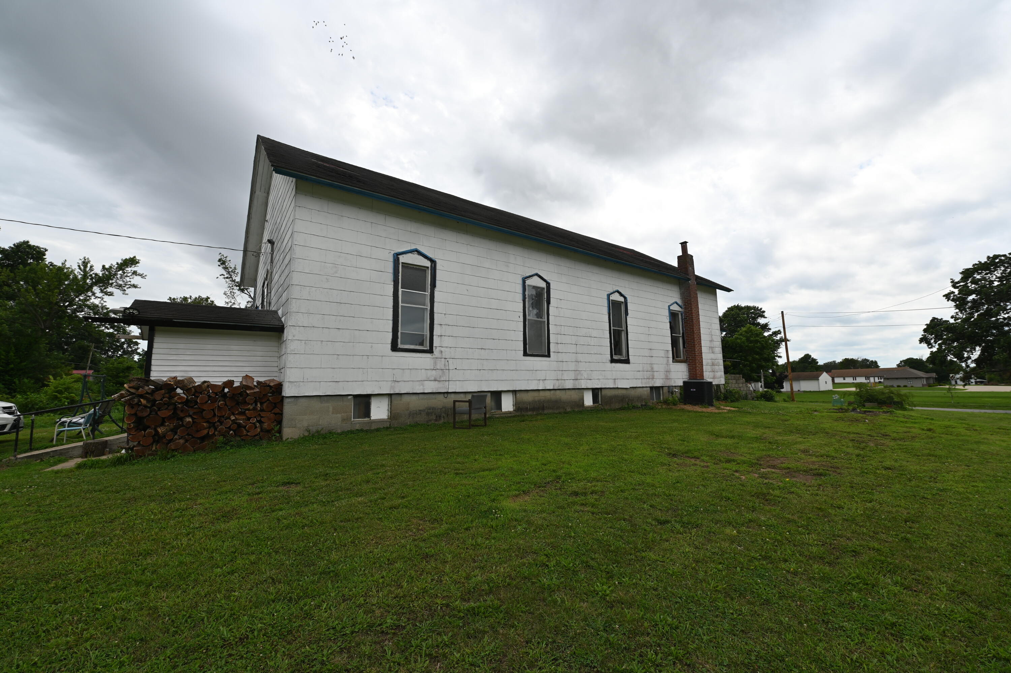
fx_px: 393
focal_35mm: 14
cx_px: 506
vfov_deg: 81.1
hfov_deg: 104.3
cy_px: 336
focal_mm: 14
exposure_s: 1/400
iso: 100
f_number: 7.1
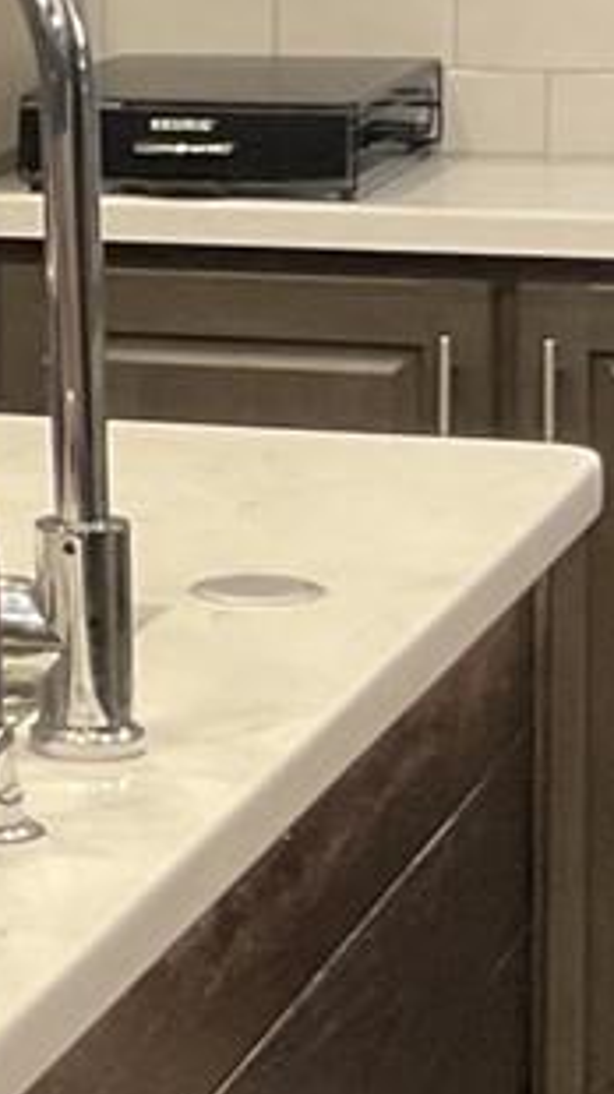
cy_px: 219
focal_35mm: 163
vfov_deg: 13.1
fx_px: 4726
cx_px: -1292
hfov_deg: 6.7
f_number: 1.8
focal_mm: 3
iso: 250
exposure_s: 1/33
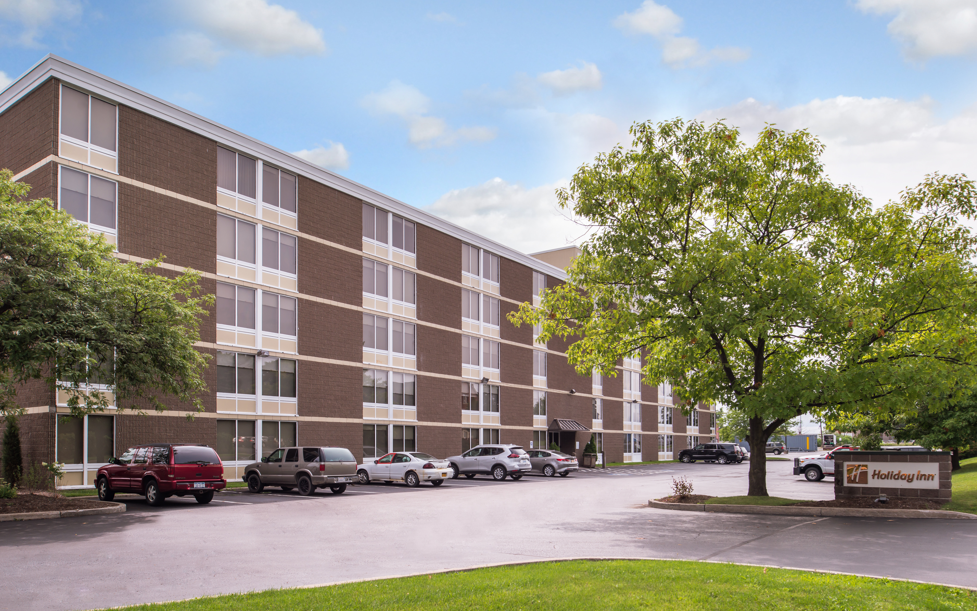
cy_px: 289
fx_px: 666
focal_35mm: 25
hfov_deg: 72.5
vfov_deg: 49.3
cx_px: 492
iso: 100
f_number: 8
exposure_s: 1/320
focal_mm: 24
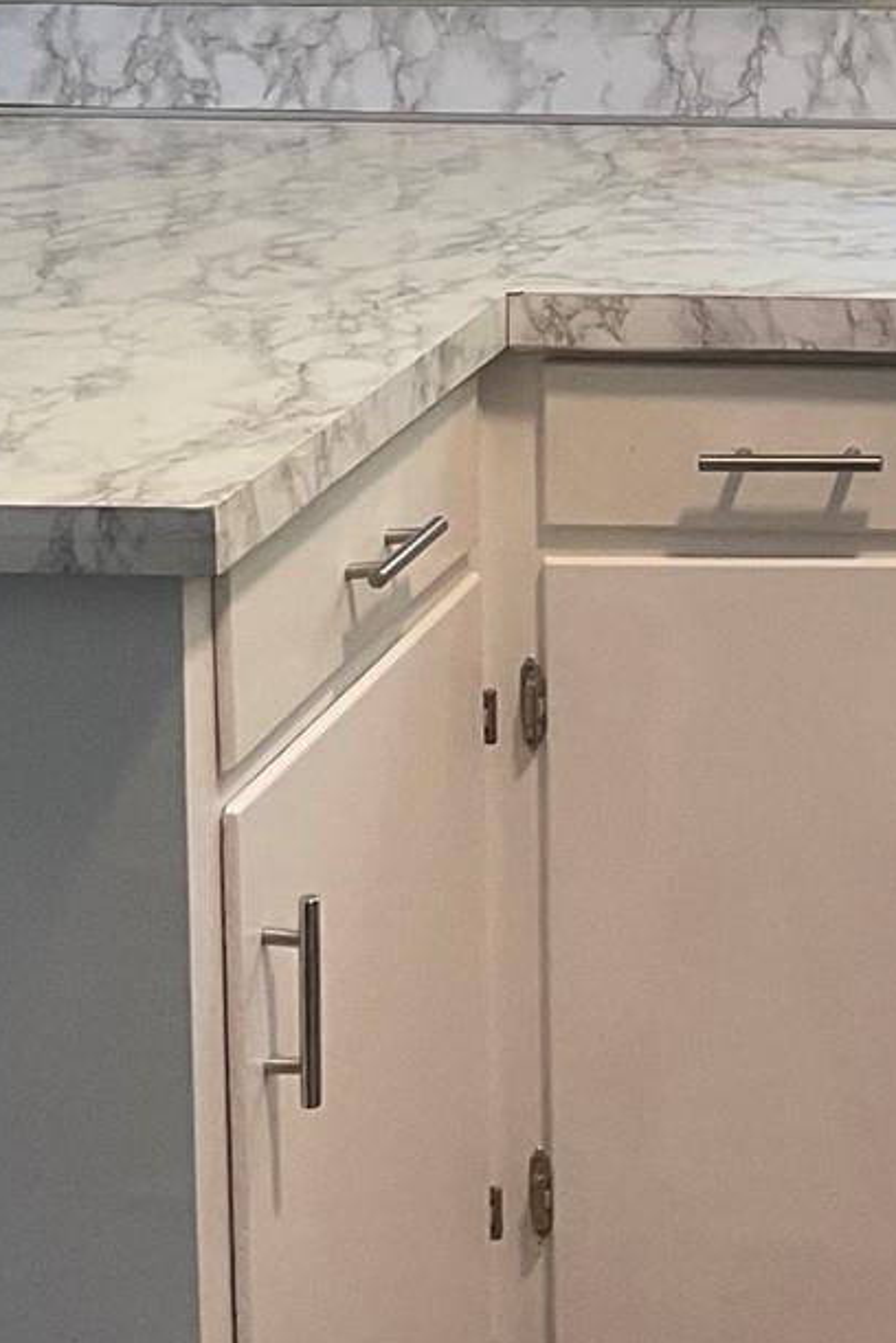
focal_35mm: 101
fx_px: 3770
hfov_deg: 12.5
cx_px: 1557
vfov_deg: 19.5
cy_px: -55
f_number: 1.8
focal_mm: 3
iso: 40
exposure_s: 1/60
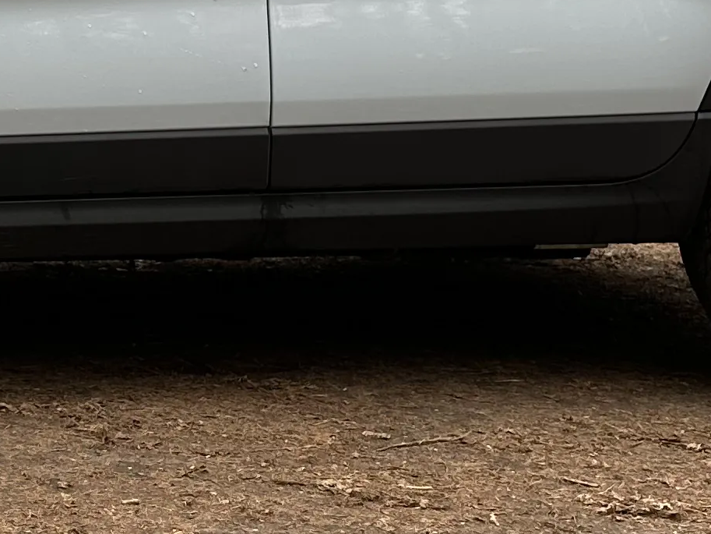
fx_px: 2177
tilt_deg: -3.4
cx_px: -40
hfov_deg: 18.0
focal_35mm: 106
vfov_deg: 13.8
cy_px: 26
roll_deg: -1.6
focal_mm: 6.86
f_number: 1.78
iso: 64
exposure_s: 1/127
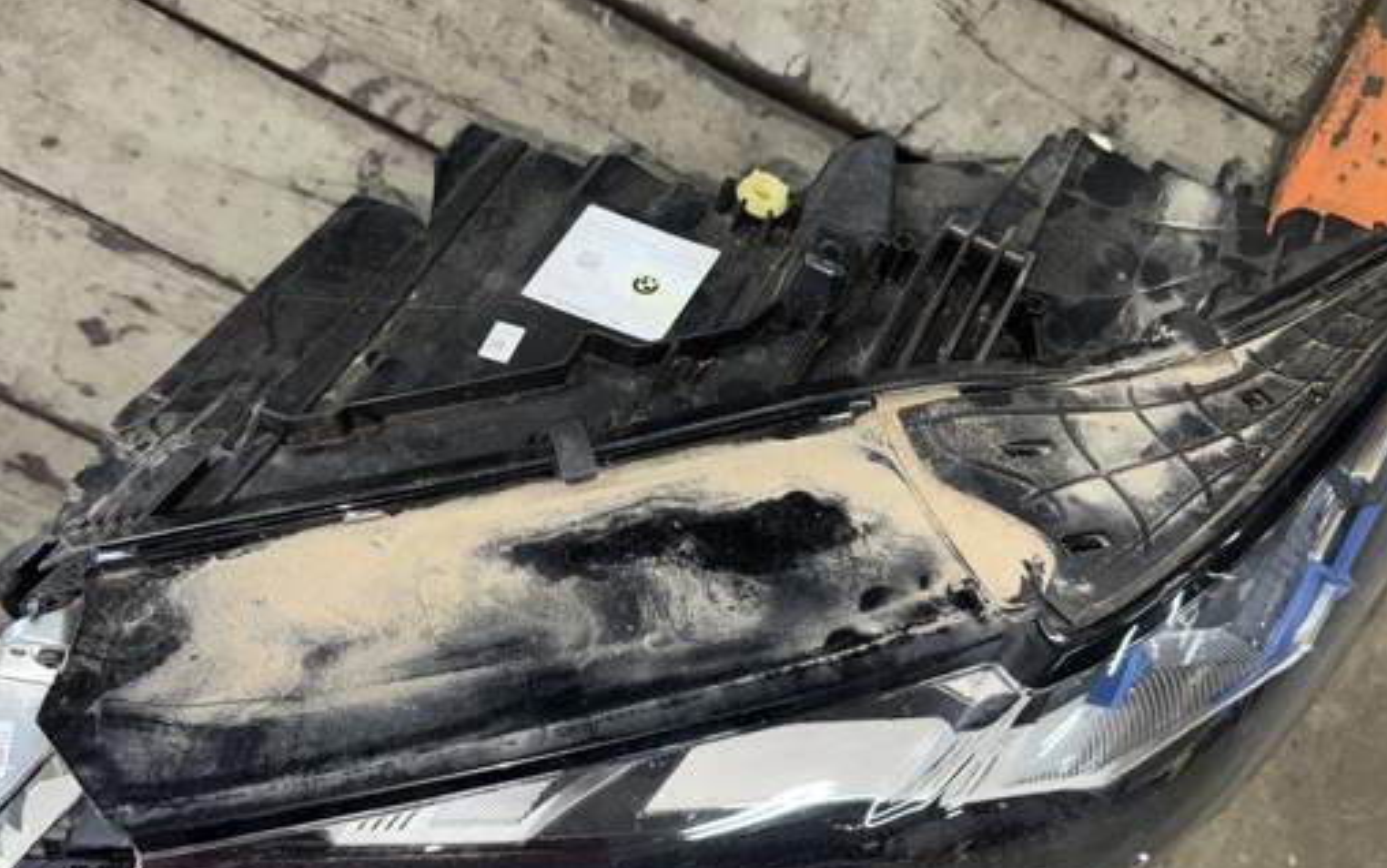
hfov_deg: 59.6
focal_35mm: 32
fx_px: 1210
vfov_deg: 39.4
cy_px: 468
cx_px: 653
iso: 80
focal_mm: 6.76
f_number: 1.78
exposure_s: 1/26
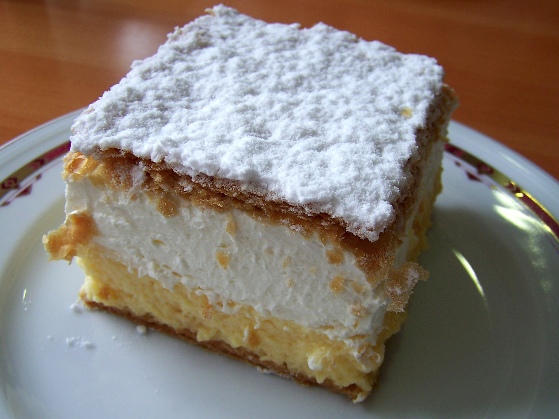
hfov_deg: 49.0
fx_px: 614
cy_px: 210
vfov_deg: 37.7
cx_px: 280
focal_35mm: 38
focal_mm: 6.3
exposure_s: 1/90
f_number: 2.8
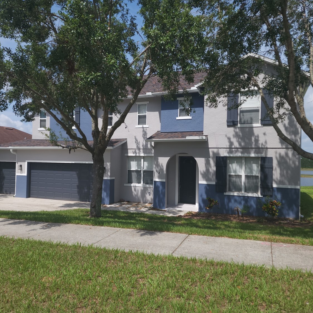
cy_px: 158
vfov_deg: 55.6
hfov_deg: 55.5
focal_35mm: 29
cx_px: 143
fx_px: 297
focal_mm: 6.4
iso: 12
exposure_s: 1/944
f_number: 1.8
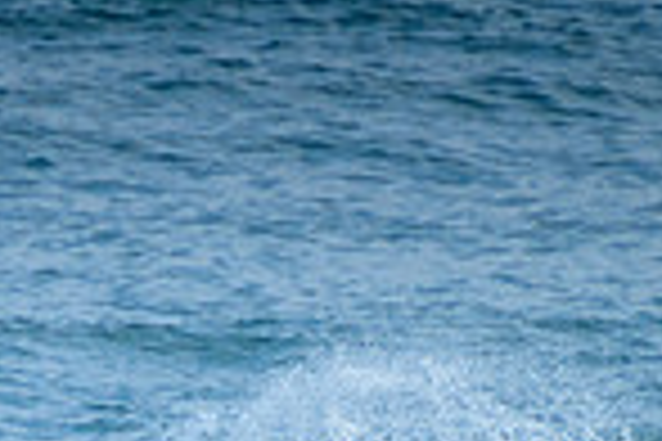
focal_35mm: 1941
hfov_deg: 1.1
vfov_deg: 0.7
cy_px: 602
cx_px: 187
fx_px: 35690
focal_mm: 400
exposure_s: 1/1250
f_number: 5.6
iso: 320
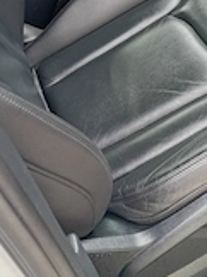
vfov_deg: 29.2
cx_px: 183
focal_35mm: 62
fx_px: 496
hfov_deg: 23.0
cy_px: -1
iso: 150
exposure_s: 1/100
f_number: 1.8
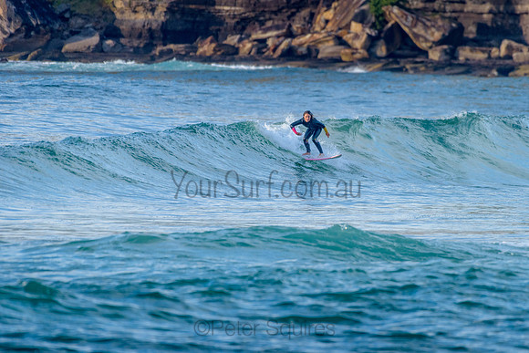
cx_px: 322
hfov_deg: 3.4
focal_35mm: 613
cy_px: 142
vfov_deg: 2.2
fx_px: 9011
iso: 640
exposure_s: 1/2000
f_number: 5.6
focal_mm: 500
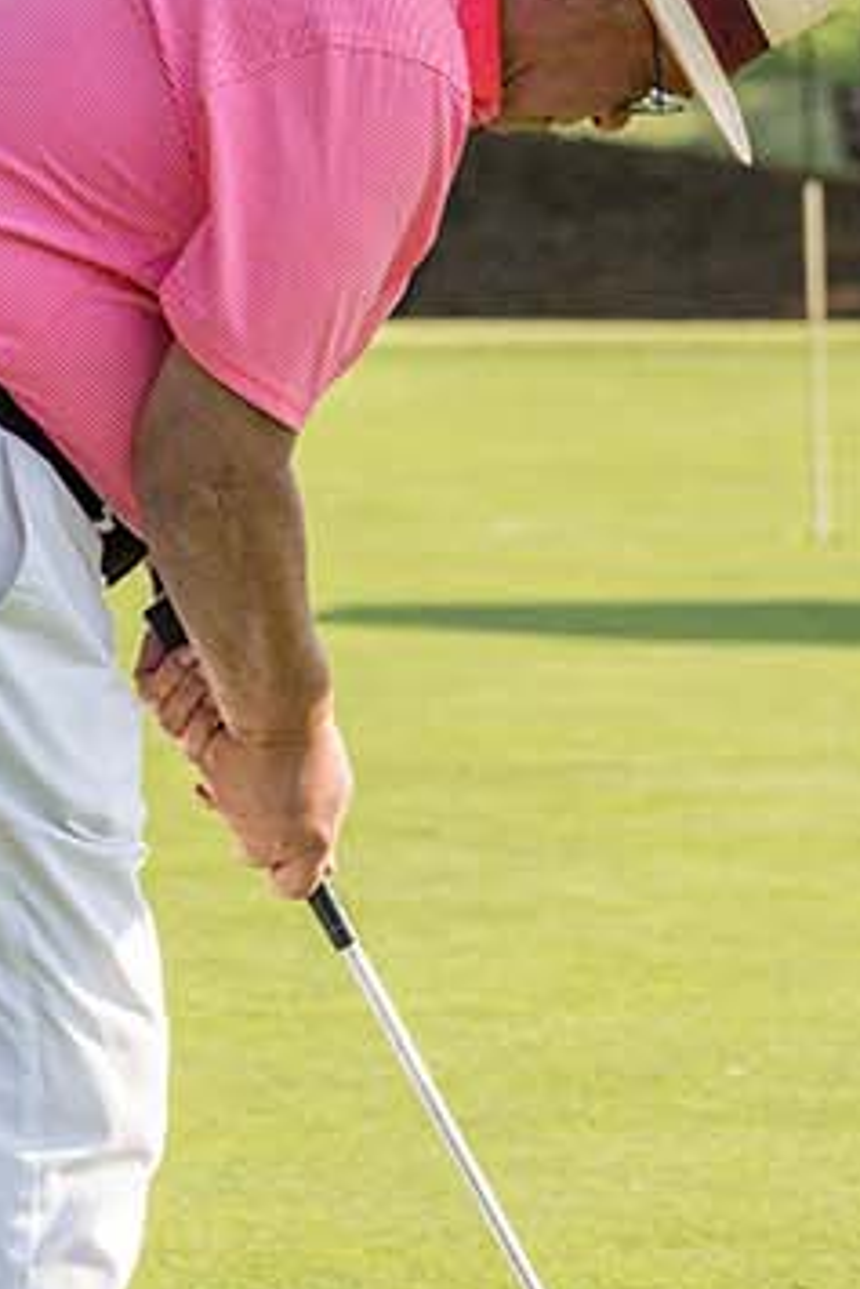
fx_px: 10166
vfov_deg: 7.2
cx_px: 711
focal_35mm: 284
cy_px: -29
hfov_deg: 4.8
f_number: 4
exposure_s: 1/4000
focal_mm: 70
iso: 720
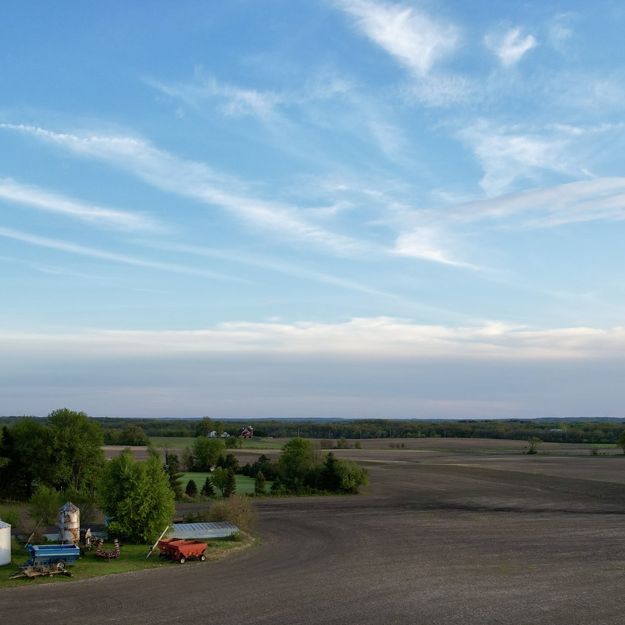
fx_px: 776
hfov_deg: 43.8
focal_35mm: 38
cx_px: 336
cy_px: 420
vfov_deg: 43.2
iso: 100
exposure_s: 1/90
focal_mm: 8.38
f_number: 2.8
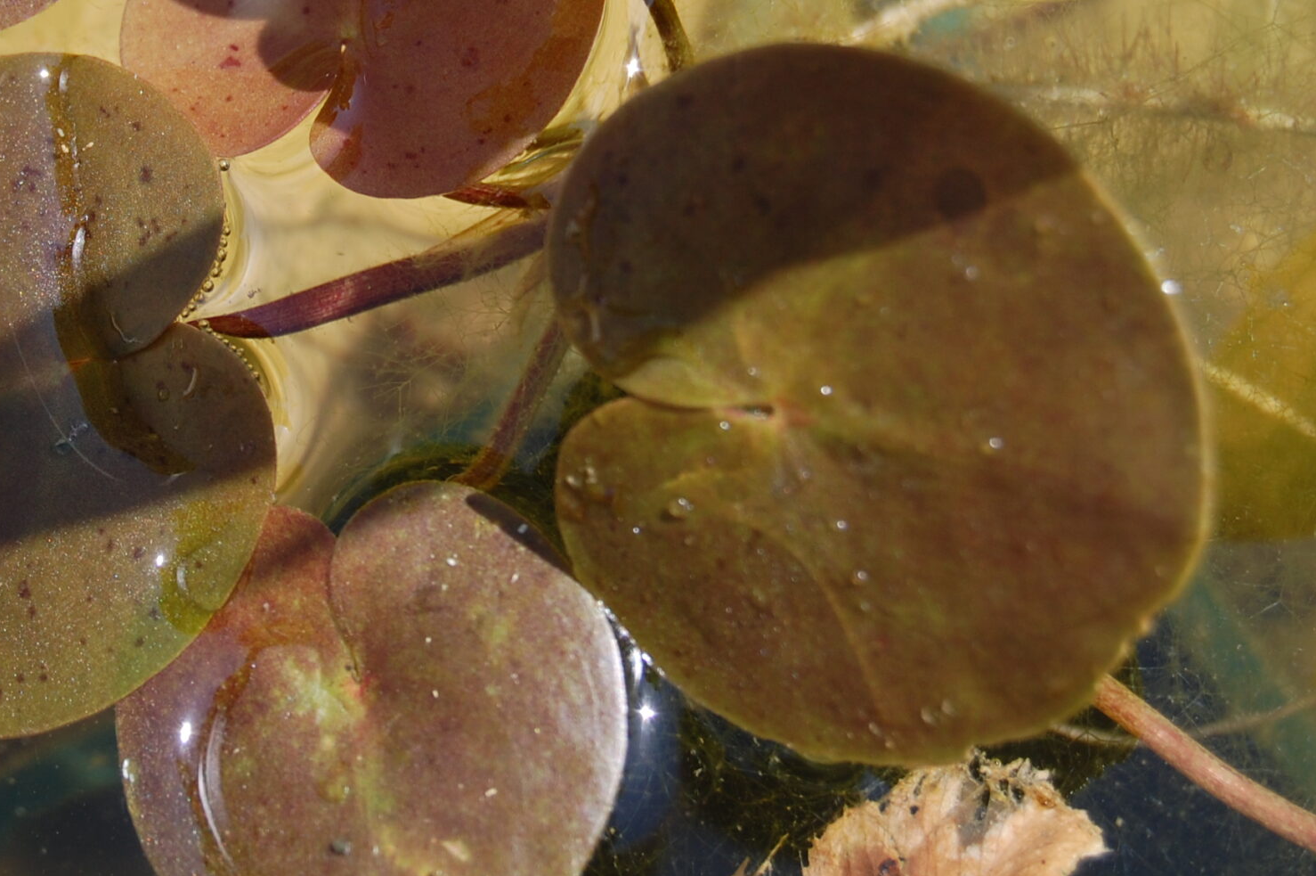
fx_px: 5218
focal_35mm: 143
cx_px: 391
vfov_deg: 9.6
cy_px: 138
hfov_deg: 14.3
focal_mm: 55
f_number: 8
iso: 200
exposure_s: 1/200
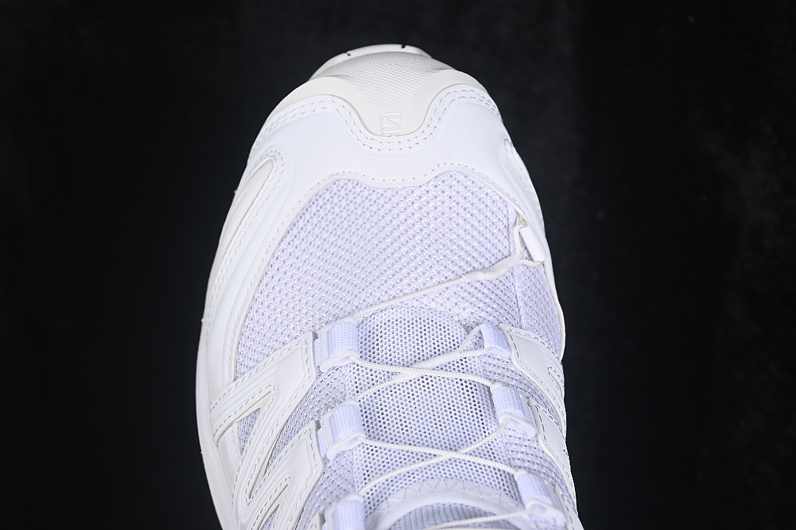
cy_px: 265
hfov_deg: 27.0
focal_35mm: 75
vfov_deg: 18.2
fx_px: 1658
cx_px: 398
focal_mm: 50
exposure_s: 1/80
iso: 160
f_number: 7.1
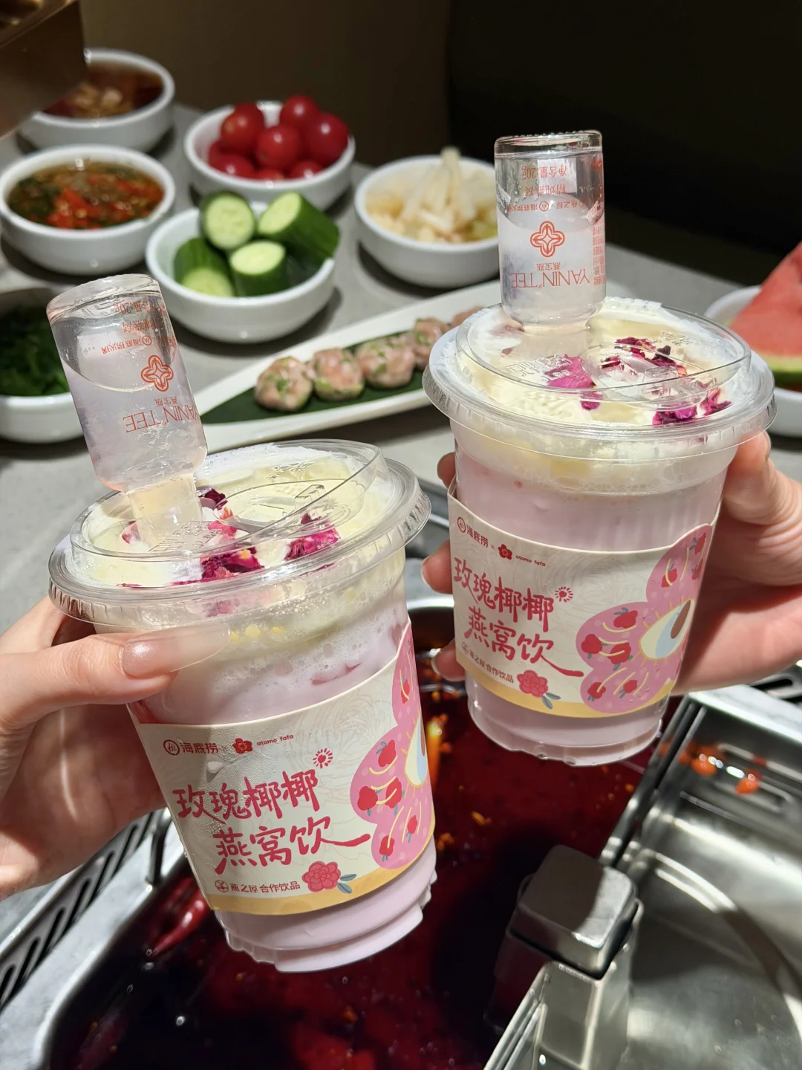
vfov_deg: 39.7
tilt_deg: -40.9
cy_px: 535
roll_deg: -2.6
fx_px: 1483
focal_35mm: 48
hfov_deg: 30.3
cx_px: 401
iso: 50
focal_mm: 6.76
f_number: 1.78
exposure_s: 1/139
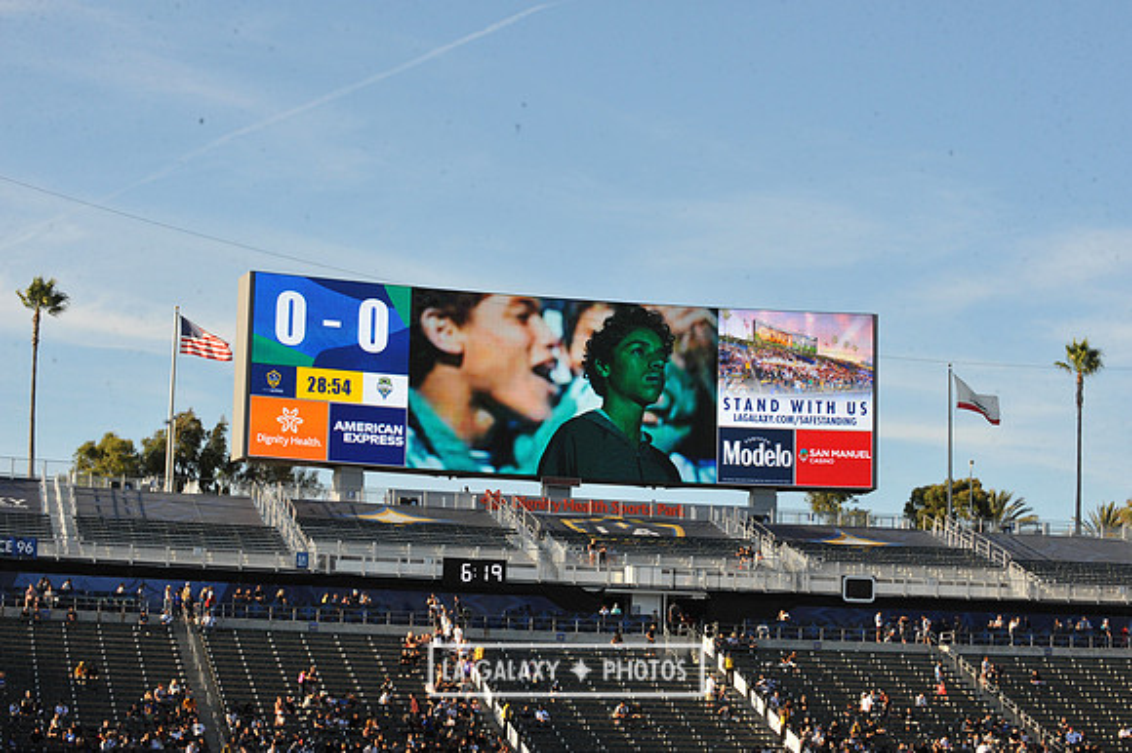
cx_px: 566
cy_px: 376
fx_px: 2577
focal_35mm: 82
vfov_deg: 16.6
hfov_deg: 24.8
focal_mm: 82
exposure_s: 1/1000
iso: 1600
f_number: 16
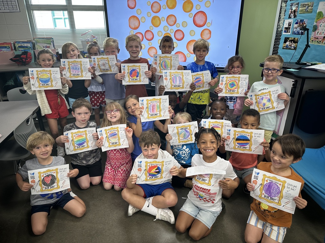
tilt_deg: -23.6
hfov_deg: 71.6
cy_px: 122
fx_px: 225
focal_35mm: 24
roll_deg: +0.4
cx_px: 162
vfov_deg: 56.8
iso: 160
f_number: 1.78
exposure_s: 1/90
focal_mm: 6.86
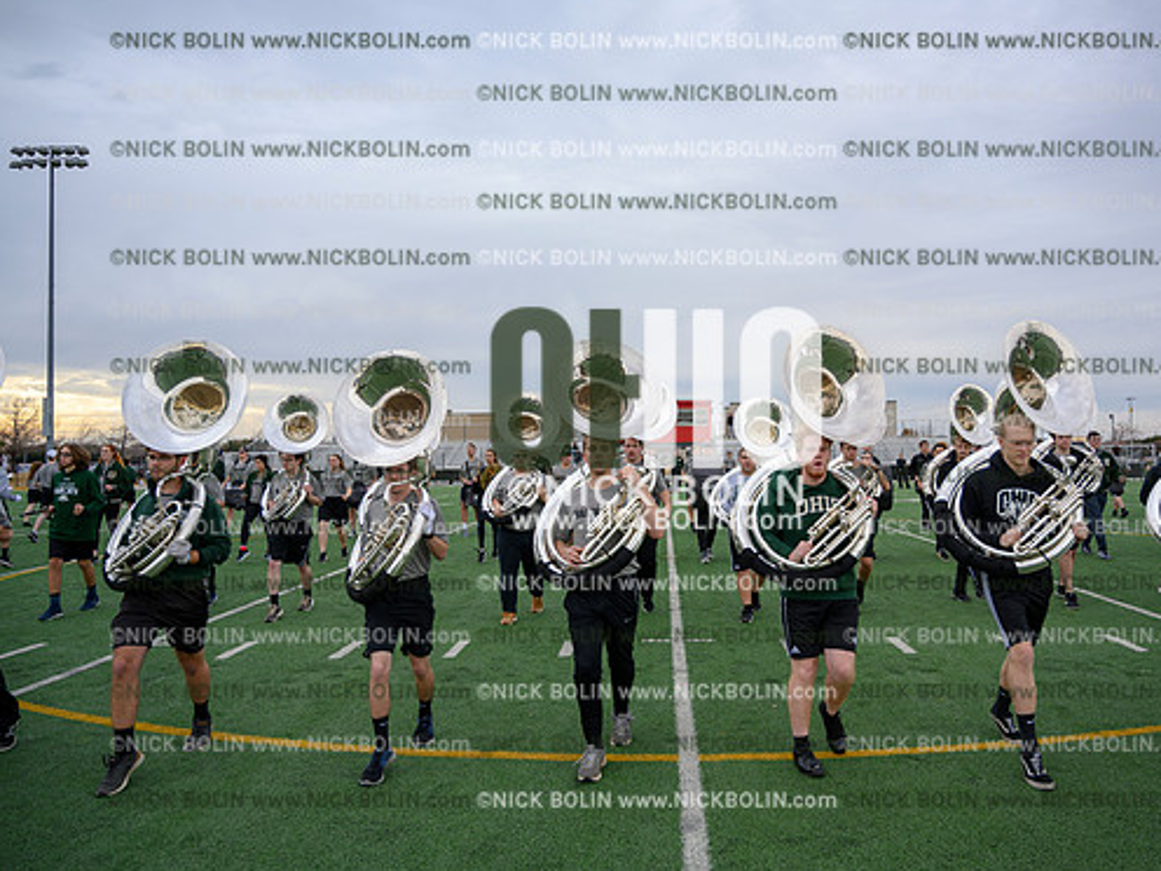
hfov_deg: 65.1
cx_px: 655
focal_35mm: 27
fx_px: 906
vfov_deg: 51.3
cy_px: 420
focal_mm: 24
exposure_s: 1/500
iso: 200
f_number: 4
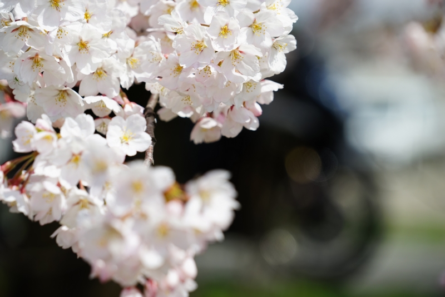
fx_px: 2572
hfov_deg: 9.9
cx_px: 222
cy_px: 148
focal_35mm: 208
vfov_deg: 6.6
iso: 100
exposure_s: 1/320
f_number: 8
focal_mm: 208
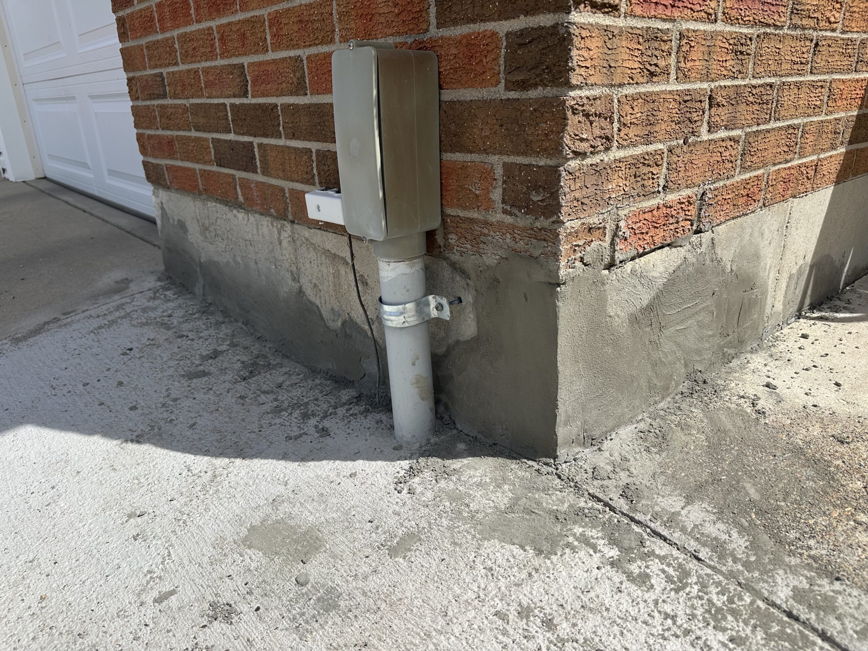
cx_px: 434
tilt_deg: -20.6
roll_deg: +2.7
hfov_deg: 71.6
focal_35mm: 24
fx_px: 602
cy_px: 326
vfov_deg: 56.8
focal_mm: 6.86
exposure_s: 1/6211
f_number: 1.78
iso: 80
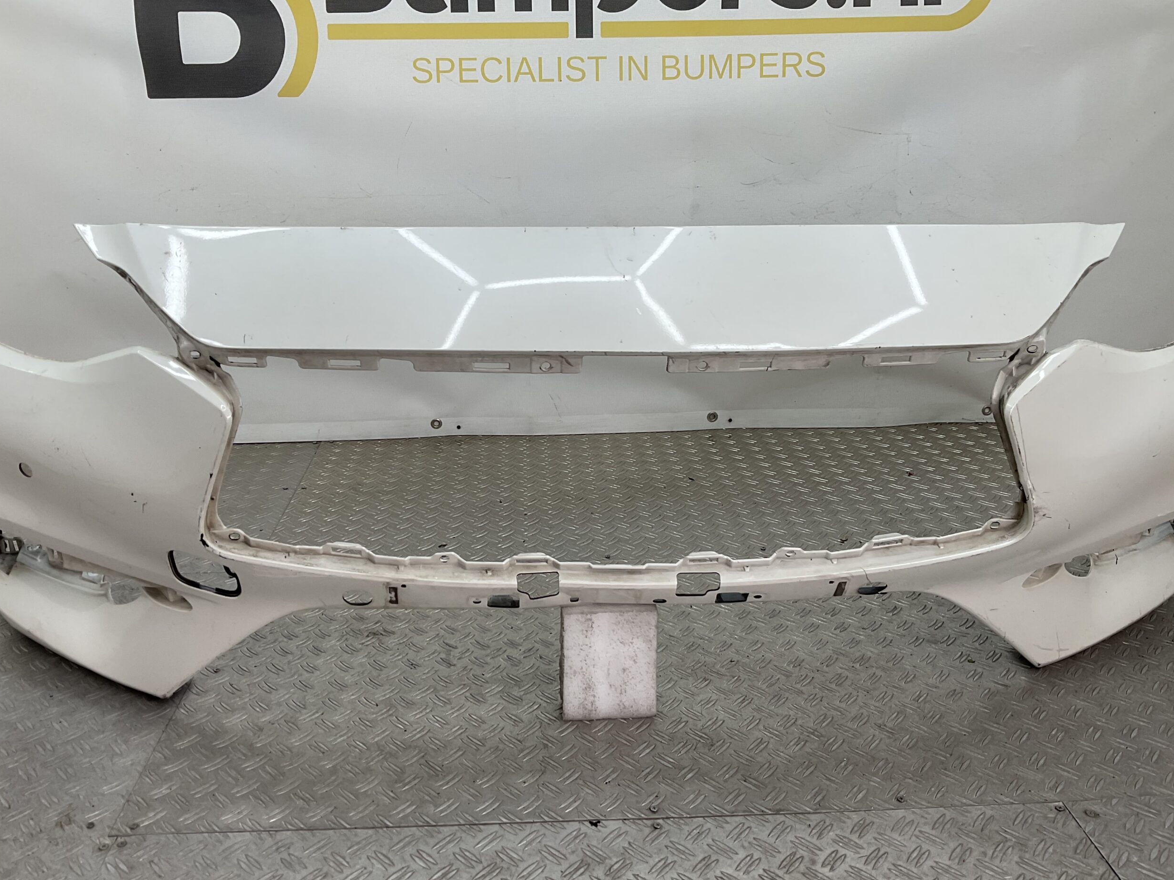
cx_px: 571
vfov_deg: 46.8
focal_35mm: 30
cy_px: 432
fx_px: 1017
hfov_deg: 60.0
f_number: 1.8
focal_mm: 3
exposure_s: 1/163
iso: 16
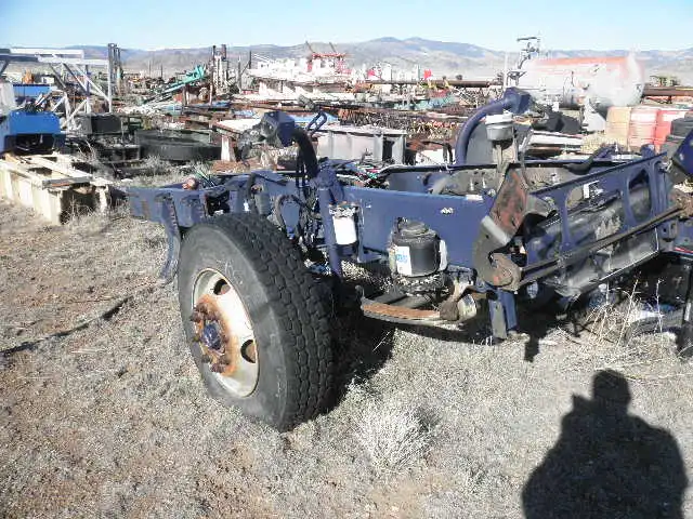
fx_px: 701
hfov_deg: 52.6
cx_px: 346
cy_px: 260
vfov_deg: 40.7
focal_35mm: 35
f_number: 9.1
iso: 64
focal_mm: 6.1
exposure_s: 1/80
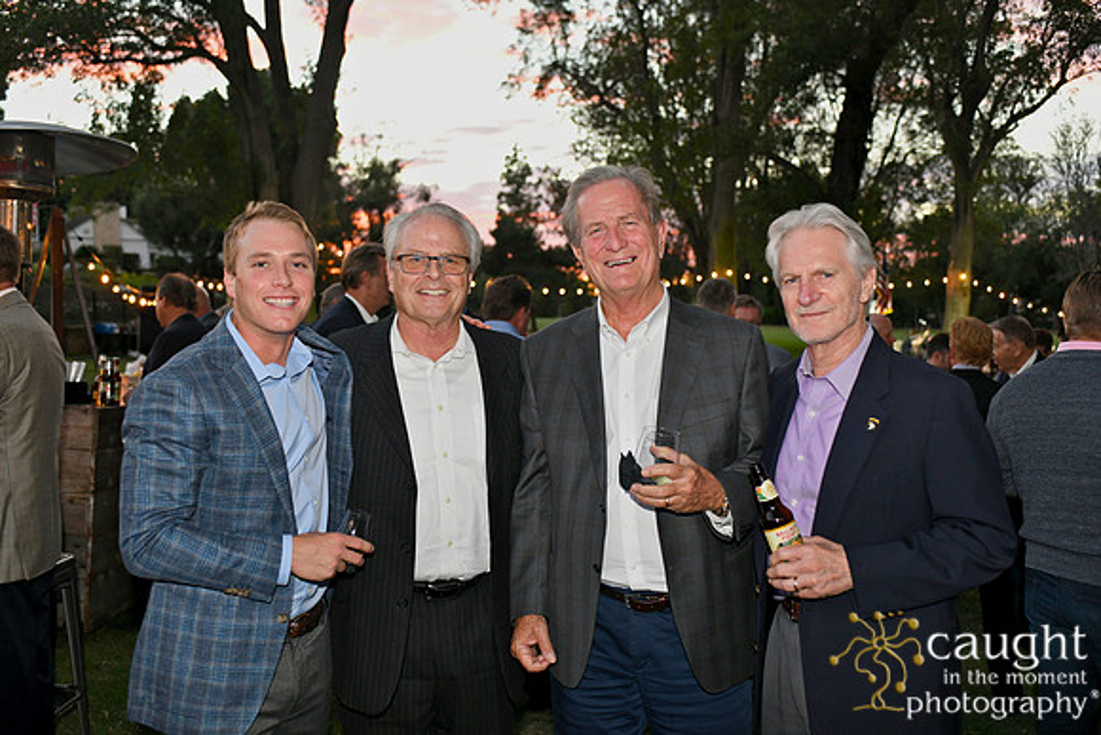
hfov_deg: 54.4
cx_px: 550
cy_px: 368
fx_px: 1071
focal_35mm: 35
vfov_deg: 37.9
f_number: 3.5
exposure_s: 1/125
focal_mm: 35
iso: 1000
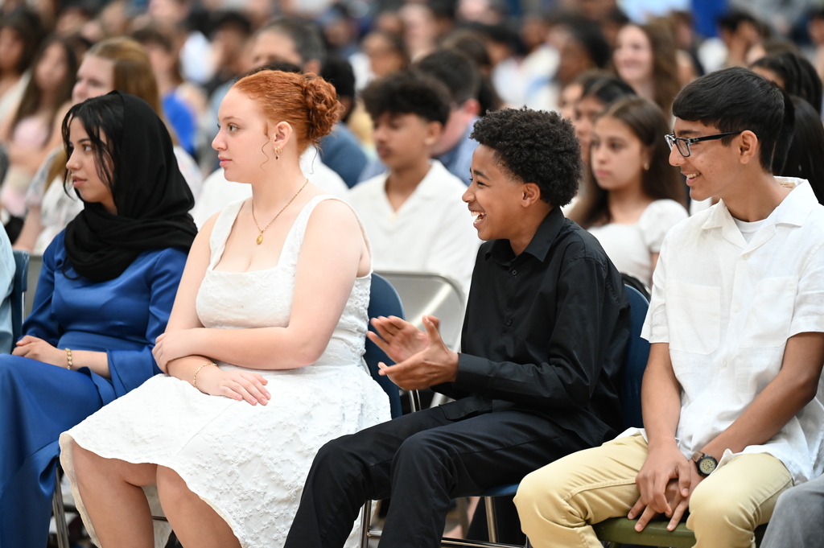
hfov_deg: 10.3
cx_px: 412
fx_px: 4574
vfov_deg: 6.9
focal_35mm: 200
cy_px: 274
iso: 2800
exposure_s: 1/250
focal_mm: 200
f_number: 2.8
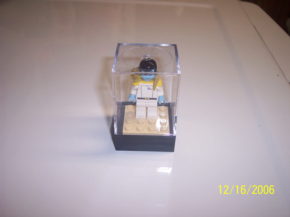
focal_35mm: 39
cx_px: 145
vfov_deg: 36.8
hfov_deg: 47.9
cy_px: 108
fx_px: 327
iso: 100
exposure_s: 1/60
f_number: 2.8
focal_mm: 8
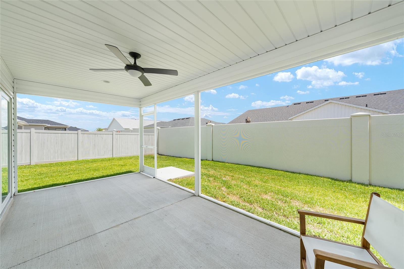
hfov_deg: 108.3
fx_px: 146
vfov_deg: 85.4
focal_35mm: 13
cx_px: 202
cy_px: 134
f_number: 8
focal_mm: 13
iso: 125
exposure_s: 1/30
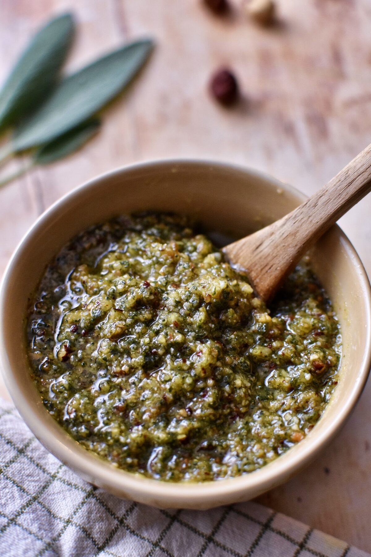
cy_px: 278
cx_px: 186
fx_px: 811
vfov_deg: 37.9
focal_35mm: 52
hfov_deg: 25.8
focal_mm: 35
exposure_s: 1/80
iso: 1250
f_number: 3.5
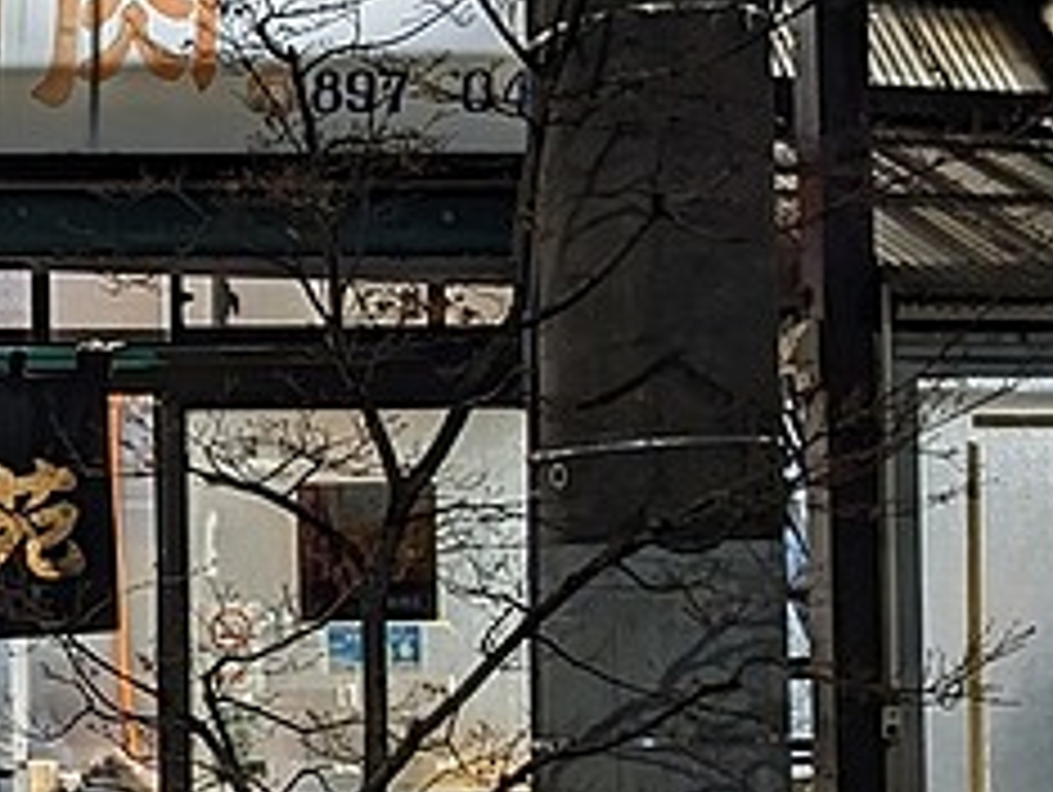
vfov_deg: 16.4
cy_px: 556
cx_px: -302
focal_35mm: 90
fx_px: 2741
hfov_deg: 20.0
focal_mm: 4.38
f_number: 1.73
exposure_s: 1/24
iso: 63
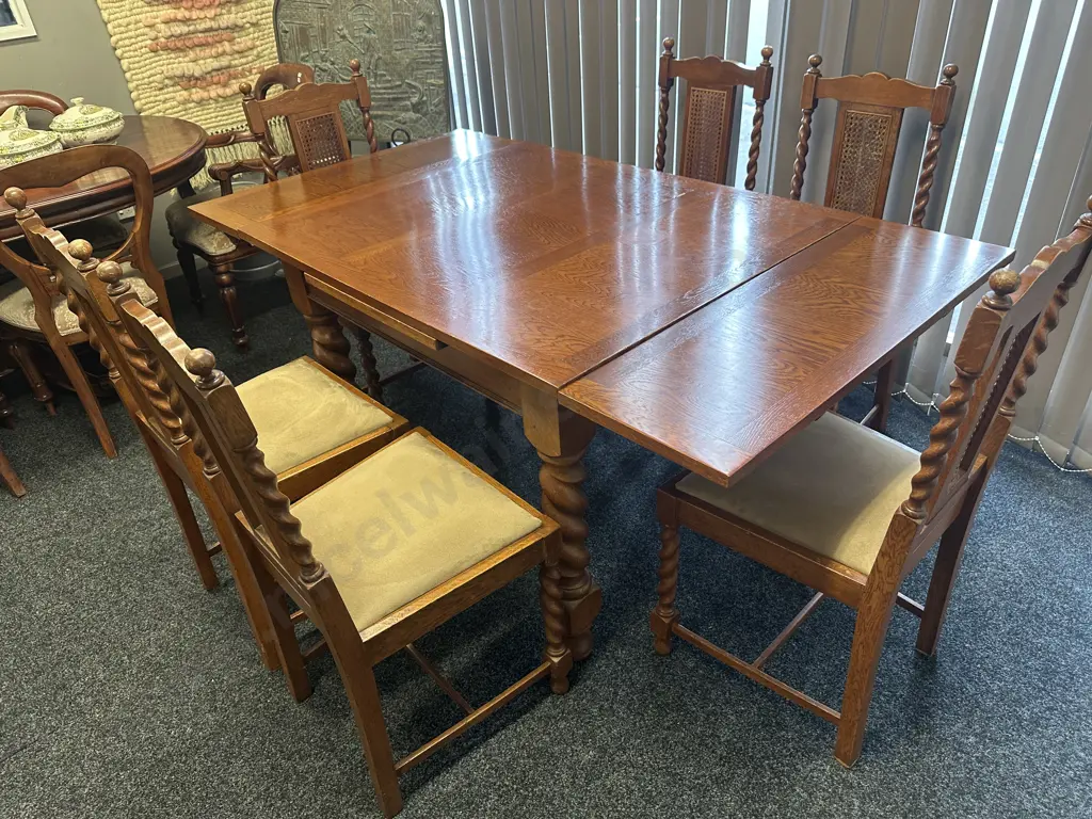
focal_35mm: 24
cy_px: 410
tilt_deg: -33.4
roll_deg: +5.2
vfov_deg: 56.8
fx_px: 757
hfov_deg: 71.6
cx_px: 546
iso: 160
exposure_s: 1/50
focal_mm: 6.86
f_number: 1.78
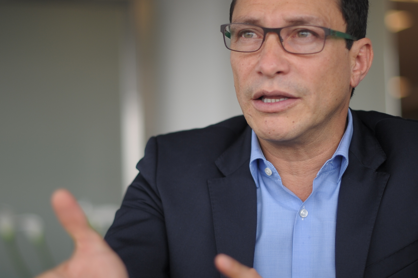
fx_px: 1079
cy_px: 151
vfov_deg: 14.7
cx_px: 255
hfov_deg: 21.9
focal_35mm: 93
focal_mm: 50
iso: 200
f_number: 1.4
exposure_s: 1/250
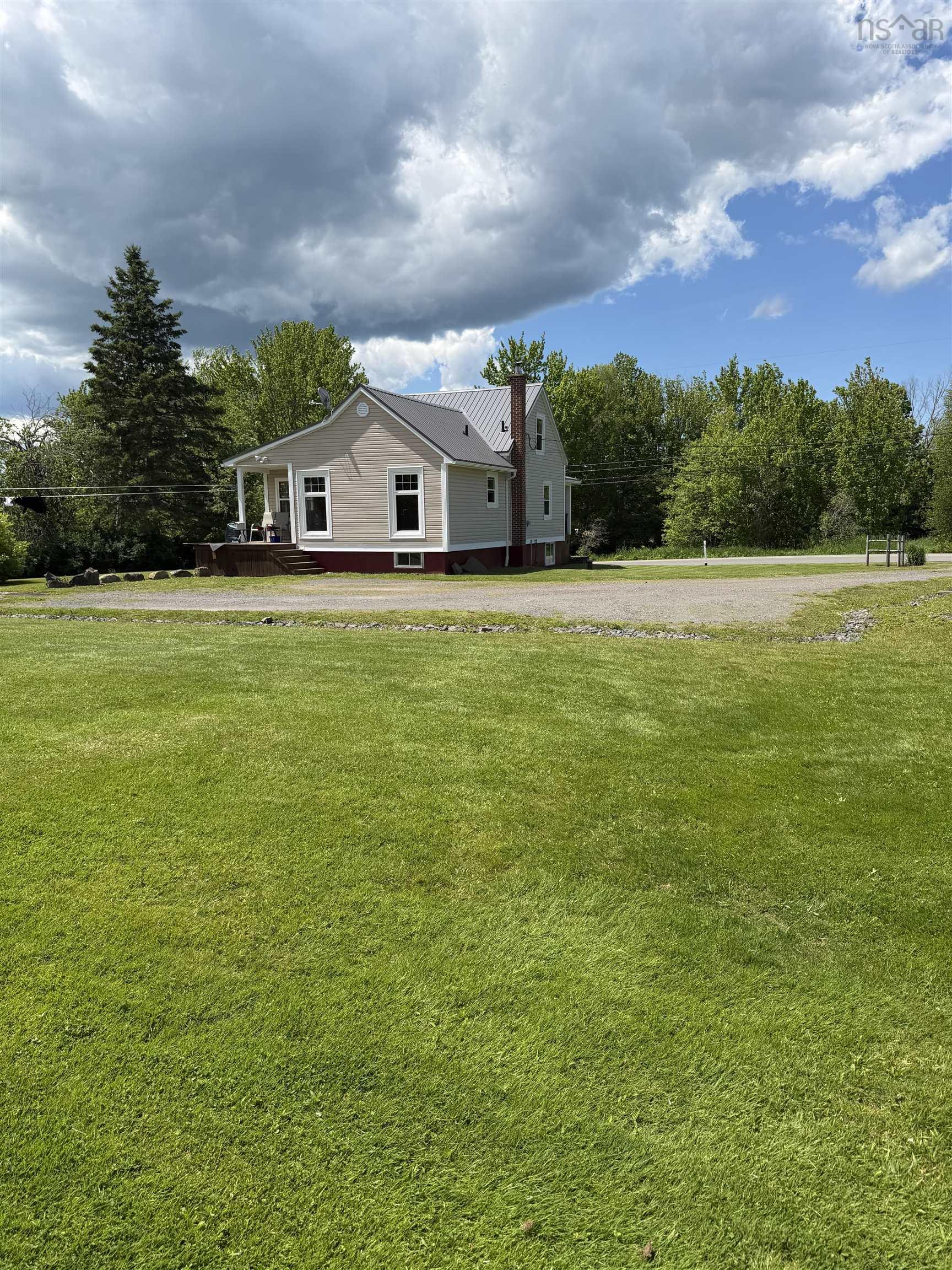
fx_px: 880
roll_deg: +1.1
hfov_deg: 56.8
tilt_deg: -7.5
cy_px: 635
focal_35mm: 24
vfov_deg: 71.6
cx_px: 476
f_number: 1.78
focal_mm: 6.76
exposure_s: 1/4673
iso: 80
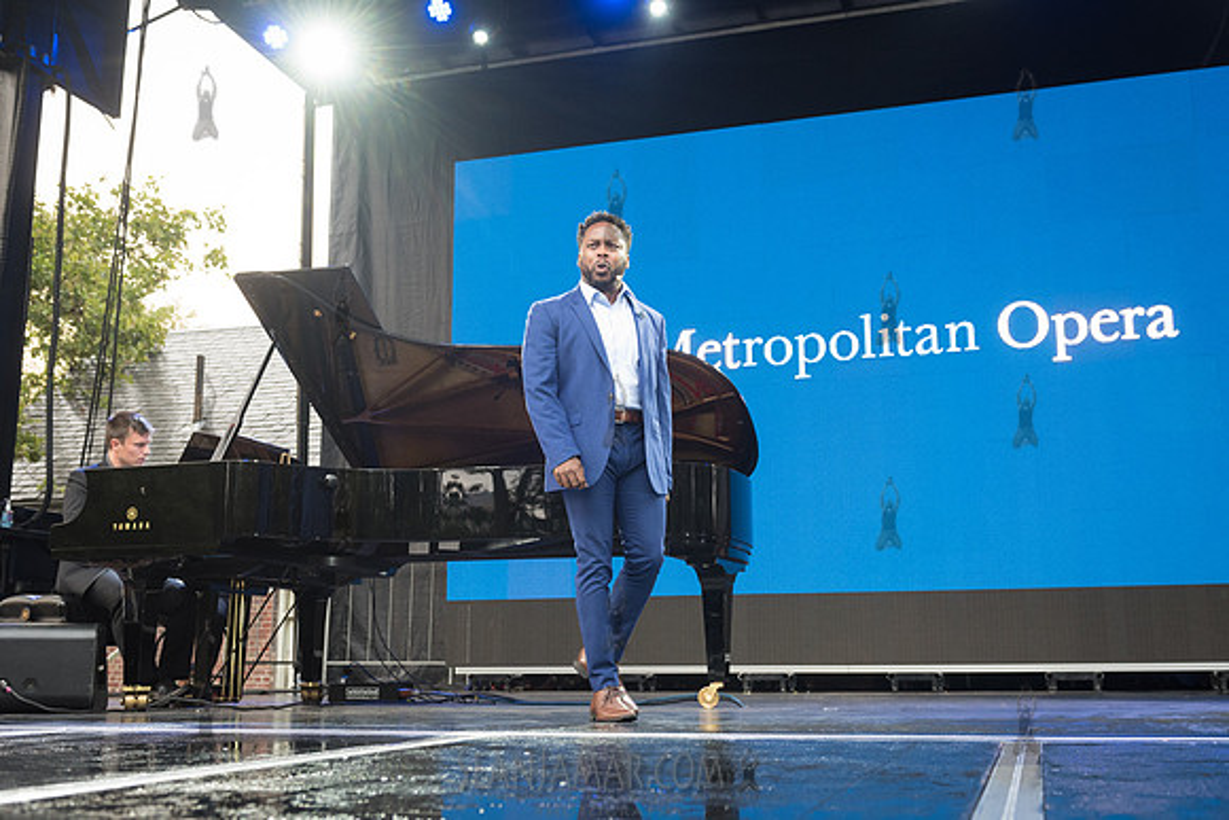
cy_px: 409
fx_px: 1326
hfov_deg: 49.7
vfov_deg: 34.4
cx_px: 624
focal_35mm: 39
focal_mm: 35
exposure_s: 1/160
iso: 1600
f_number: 4.5
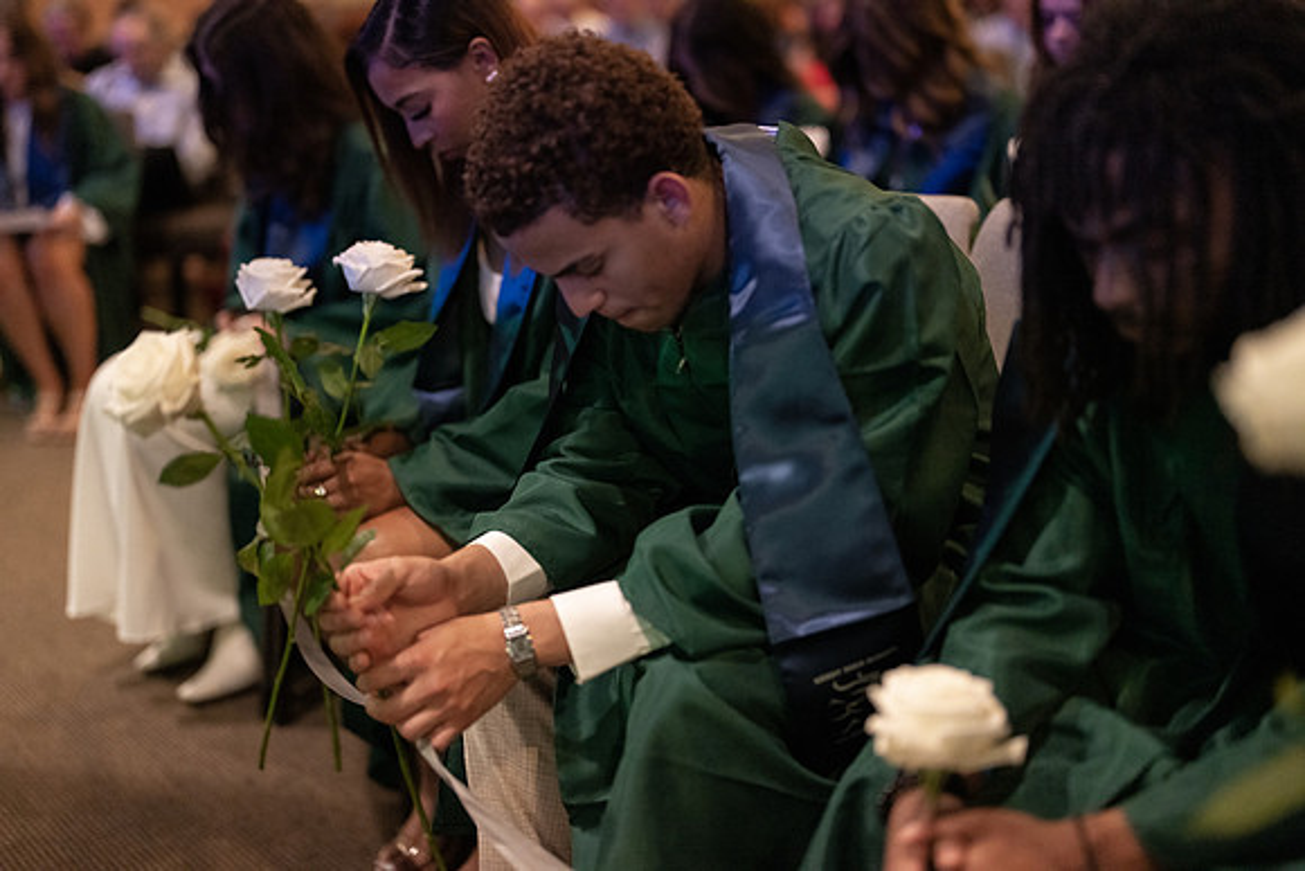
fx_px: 1813
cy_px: 436
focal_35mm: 50
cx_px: 652
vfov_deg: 27.0
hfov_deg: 39.6
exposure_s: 1/320
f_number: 1.2
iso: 3200
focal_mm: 50
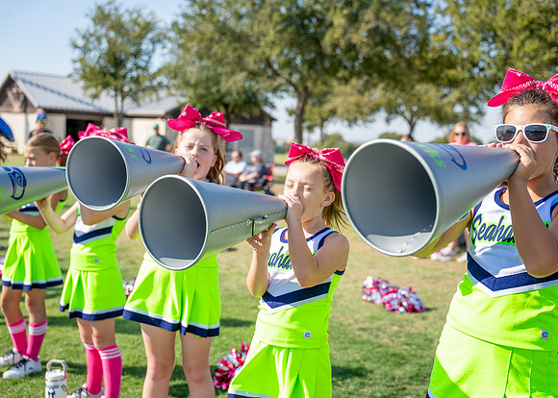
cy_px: 199
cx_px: 279
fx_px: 711
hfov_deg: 42.9
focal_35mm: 45
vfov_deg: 31.3
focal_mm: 42.8
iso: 100
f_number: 2.8
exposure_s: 1/1250
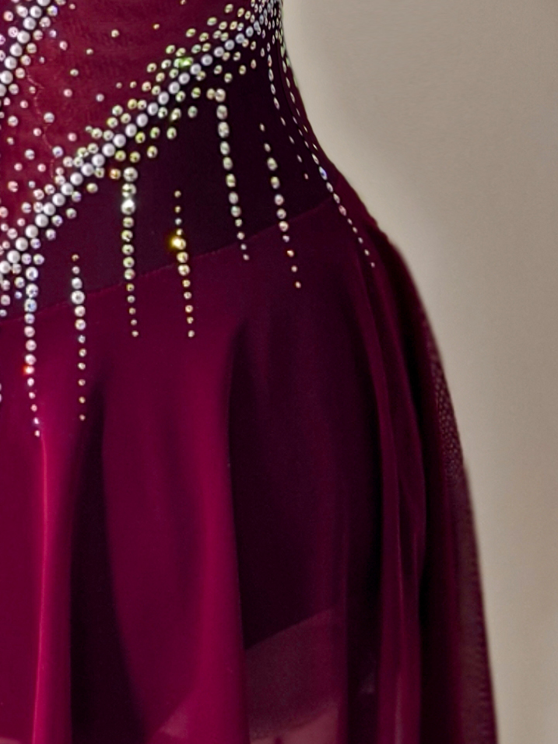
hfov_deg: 9.8
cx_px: -51
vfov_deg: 12.8
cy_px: -142
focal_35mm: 150
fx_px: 3224
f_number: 1.4
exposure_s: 1/100
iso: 50
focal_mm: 8.67
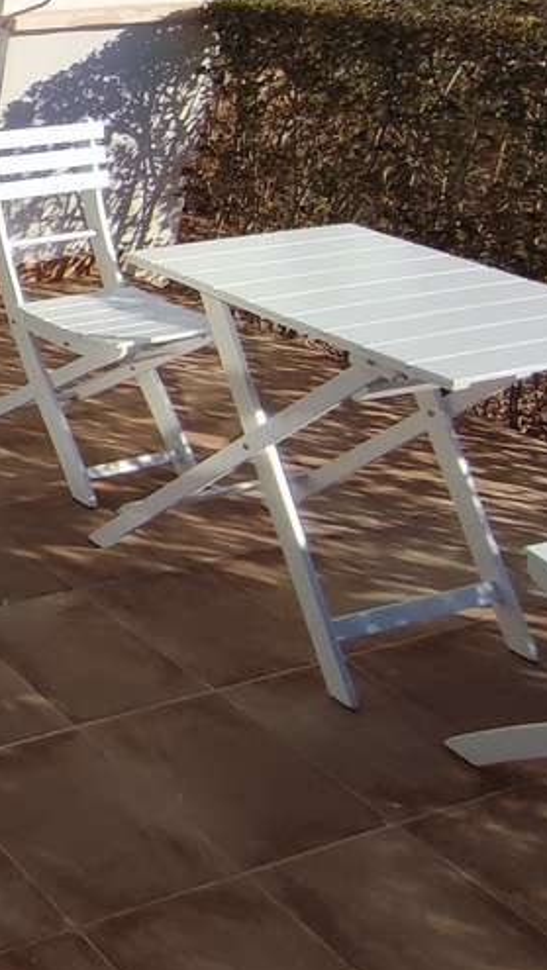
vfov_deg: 44.0
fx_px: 1159
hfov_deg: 17.7
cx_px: -572
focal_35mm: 45
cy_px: 245
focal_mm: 1.65
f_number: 2.2
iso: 50
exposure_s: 1/1855
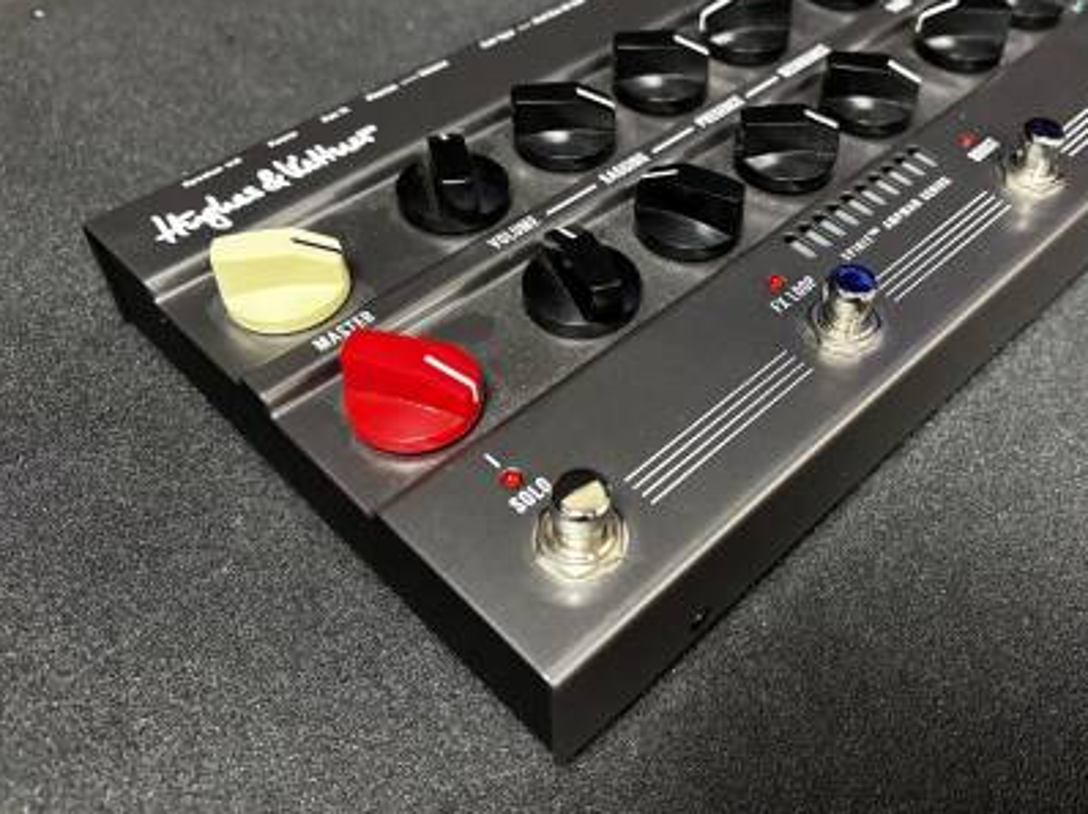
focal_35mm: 34
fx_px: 1068
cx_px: 694
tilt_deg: -47.4
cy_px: 328
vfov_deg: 41.6
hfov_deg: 53.3
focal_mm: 5.96
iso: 500
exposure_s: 1/40
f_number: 1.6
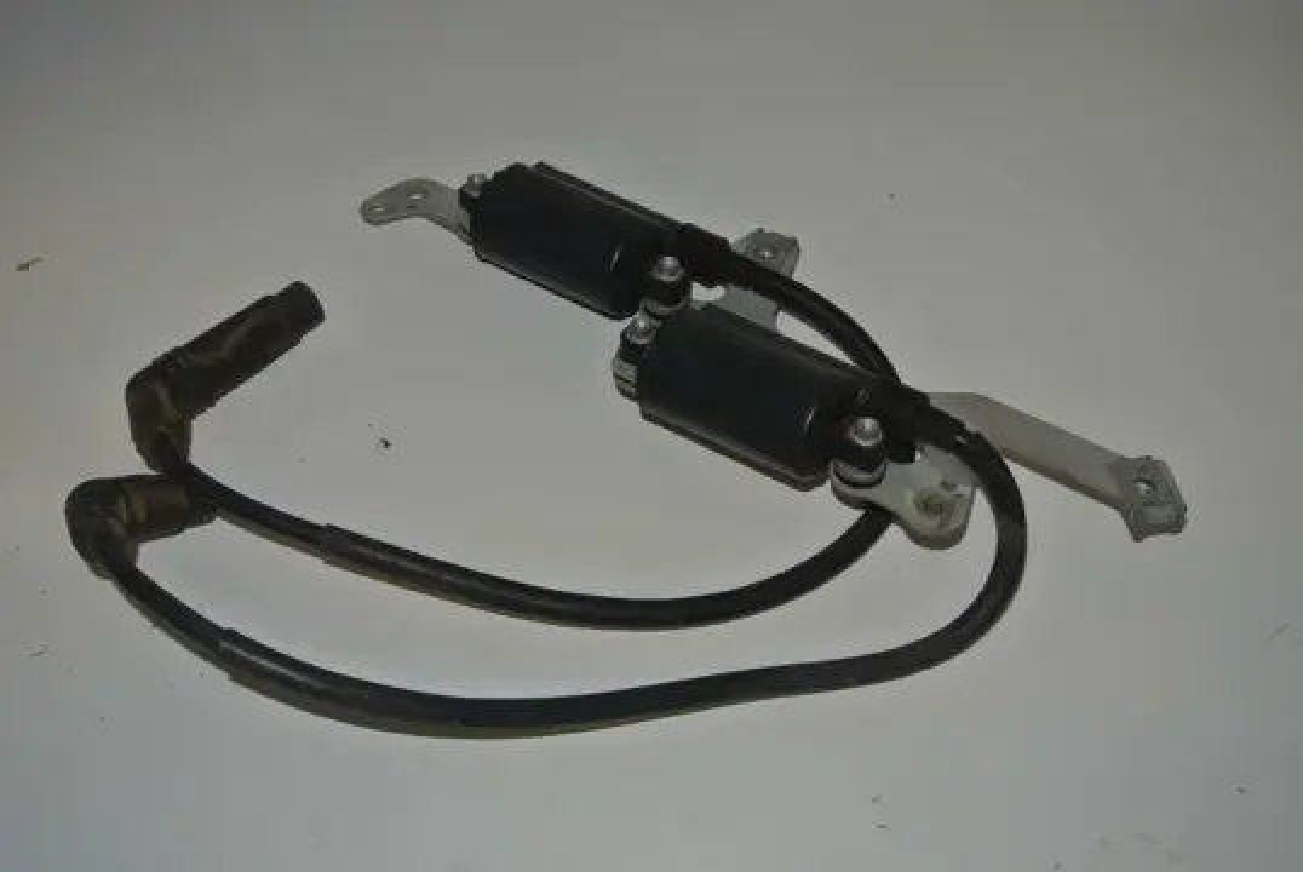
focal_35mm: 40
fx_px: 1449
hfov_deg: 48.4
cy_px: 436
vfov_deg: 33.5
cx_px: 652
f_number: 4.2
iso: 200
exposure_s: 1/60
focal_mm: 15.1
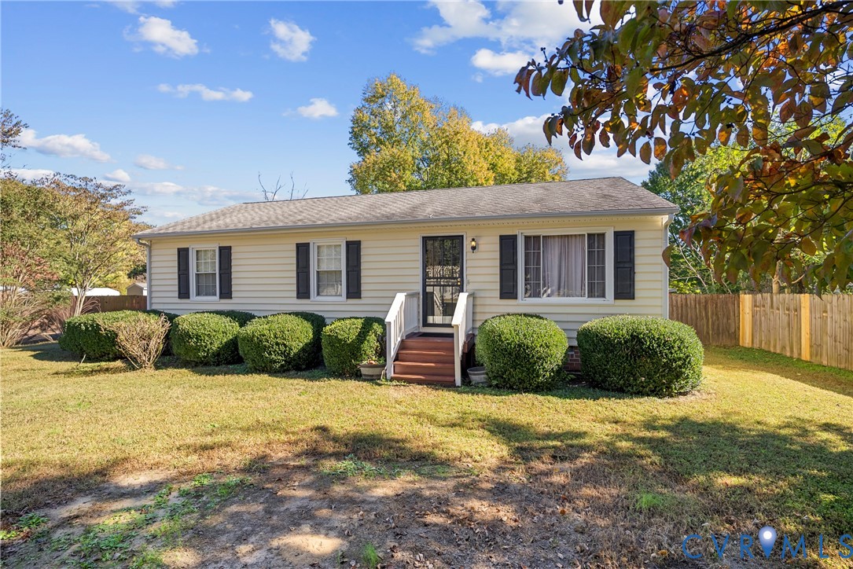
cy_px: 284
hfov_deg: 96.7
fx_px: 379
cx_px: 426
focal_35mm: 16
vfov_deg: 73.8
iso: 100
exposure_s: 1/80
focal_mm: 16
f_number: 4
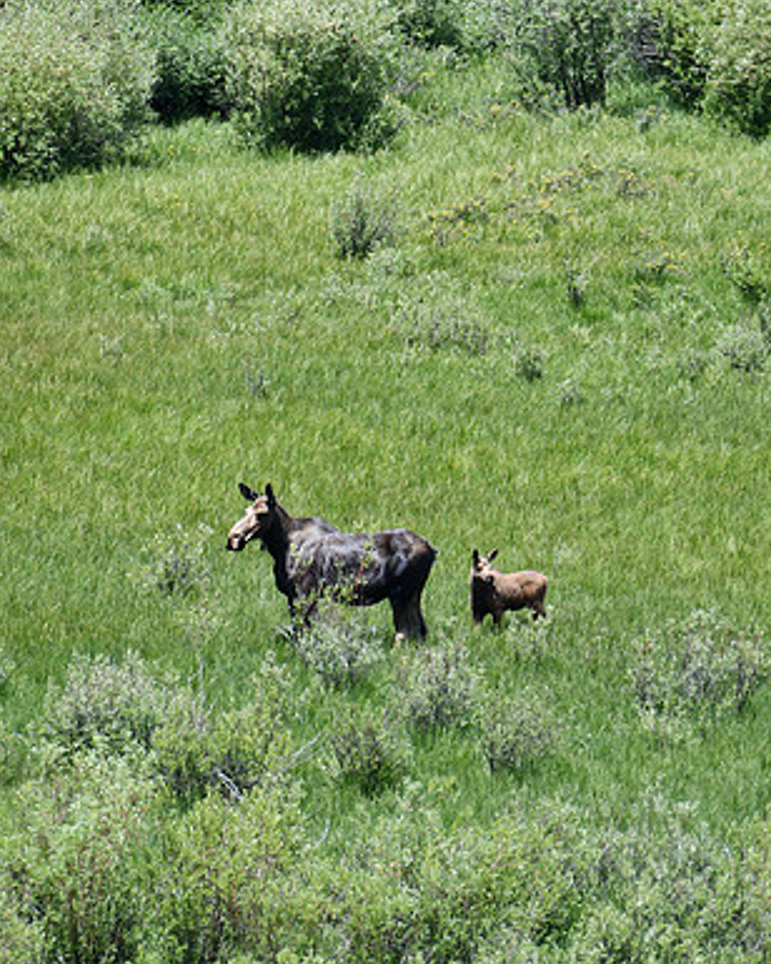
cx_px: 383
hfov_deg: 2.4
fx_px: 18169
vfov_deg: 3.0
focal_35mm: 637
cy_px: 482
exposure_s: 1/500
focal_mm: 300
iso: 200
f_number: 6.3
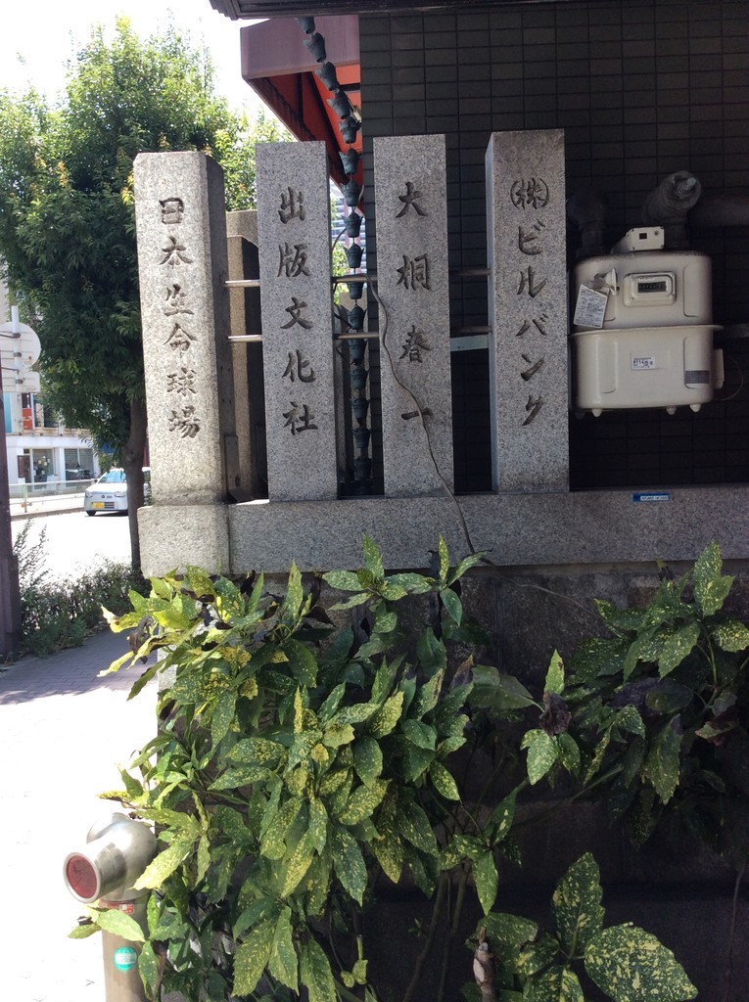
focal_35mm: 32
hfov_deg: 44.1
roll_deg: +2.1
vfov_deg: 56.9
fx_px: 926
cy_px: 501
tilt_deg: -4.5
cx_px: 374
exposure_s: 1/307
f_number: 2.4
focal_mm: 3.3
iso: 32
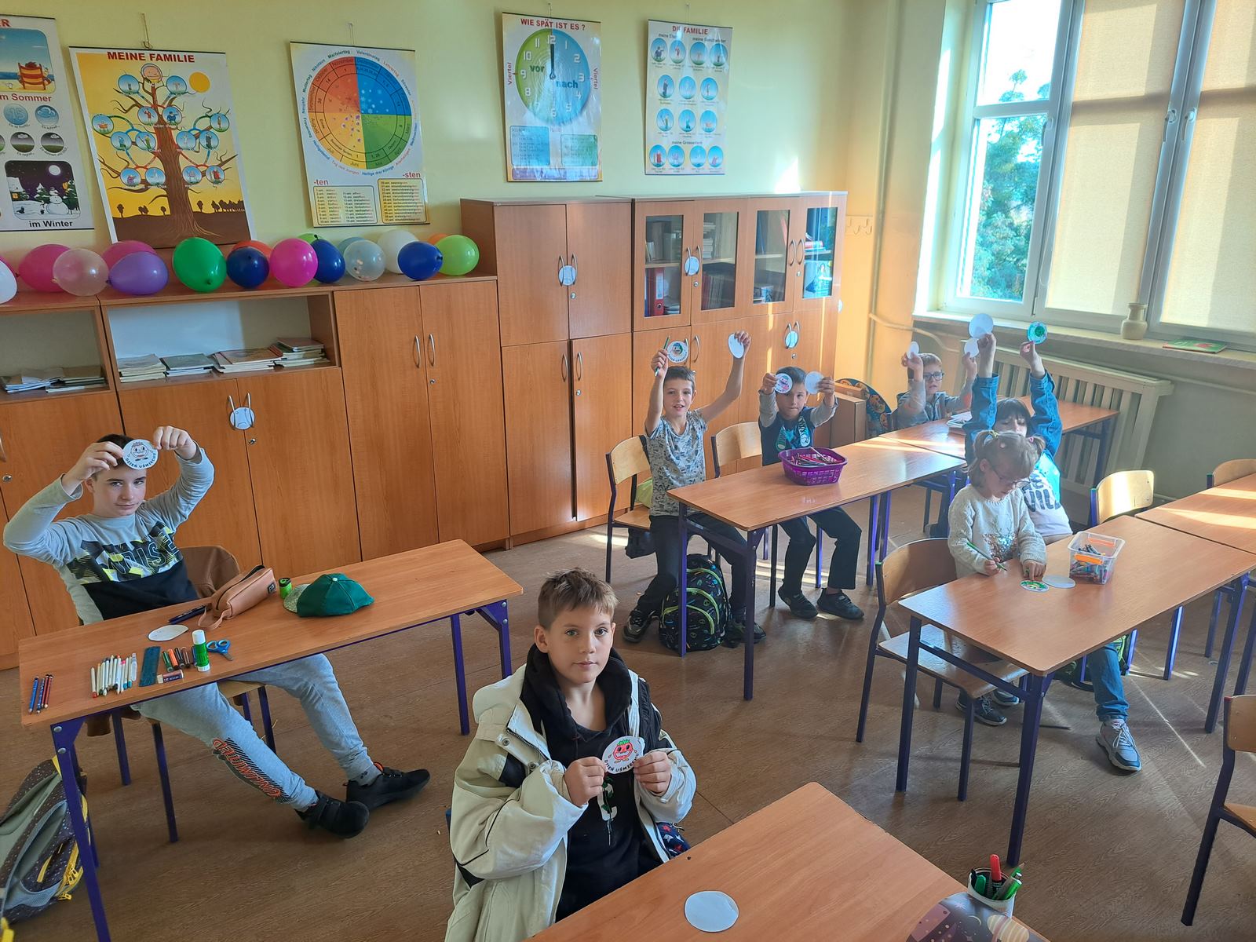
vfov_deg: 56.8
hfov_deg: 71.6
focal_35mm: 24
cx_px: 628
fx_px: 871
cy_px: 471
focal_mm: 5.23
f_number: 1.8
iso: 50
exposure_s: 1/50
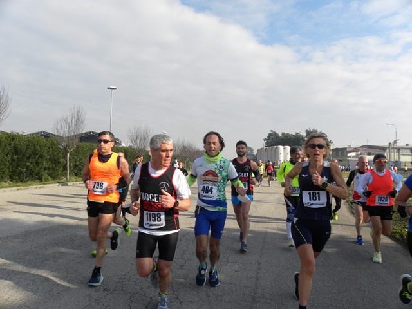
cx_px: 206
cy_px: 154
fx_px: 309
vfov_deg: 53.1
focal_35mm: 26
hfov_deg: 67.3
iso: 64
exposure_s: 1/240
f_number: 5.6
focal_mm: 4.6
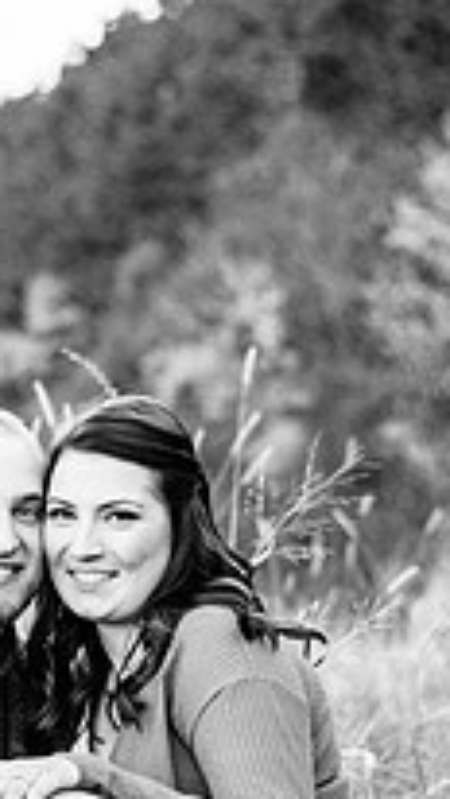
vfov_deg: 16.0
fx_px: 2819
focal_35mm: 133
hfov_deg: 9.1
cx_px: 78
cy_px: 698
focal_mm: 58
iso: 200
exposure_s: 1/200
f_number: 2.8
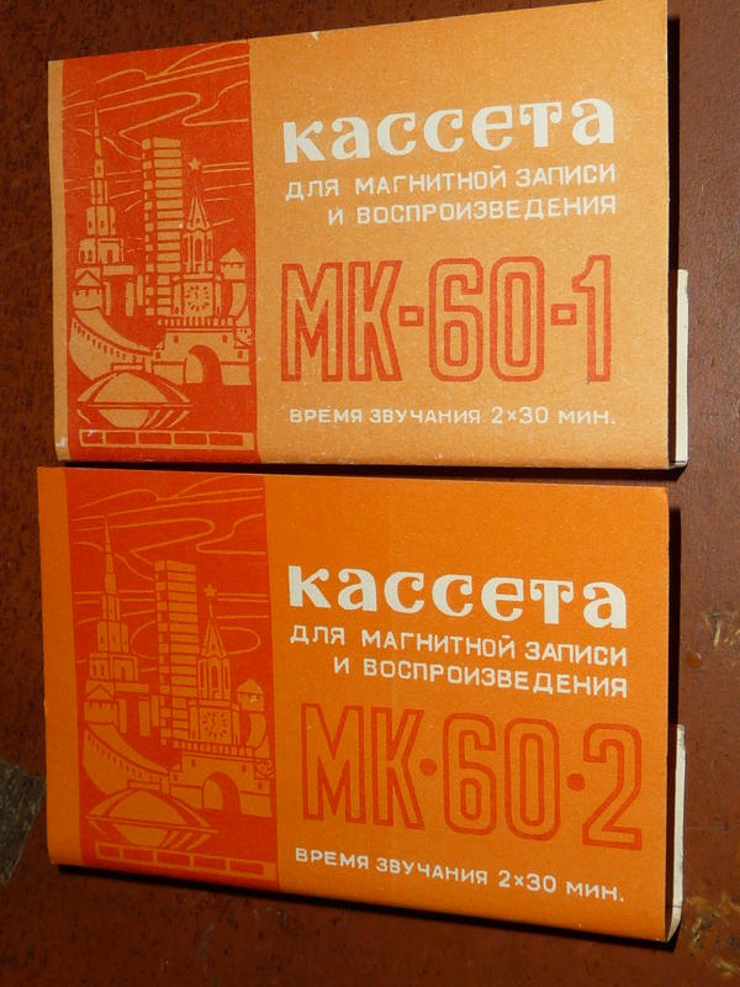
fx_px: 1625
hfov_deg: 25.7
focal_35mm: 57
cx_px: 370
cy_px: 494
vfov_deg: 33.8
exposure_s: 1/30
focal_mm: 5.6
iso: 100
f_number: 3.6
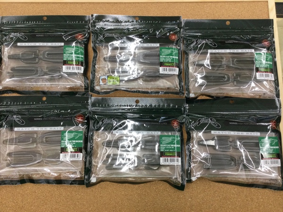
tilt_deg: -81.2
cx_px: 142
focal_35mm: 31
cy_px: 106
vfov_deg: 45.4
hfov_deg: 58.4
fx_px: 253
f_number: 2.4
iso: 32
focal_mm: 3.3
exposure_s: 1/30
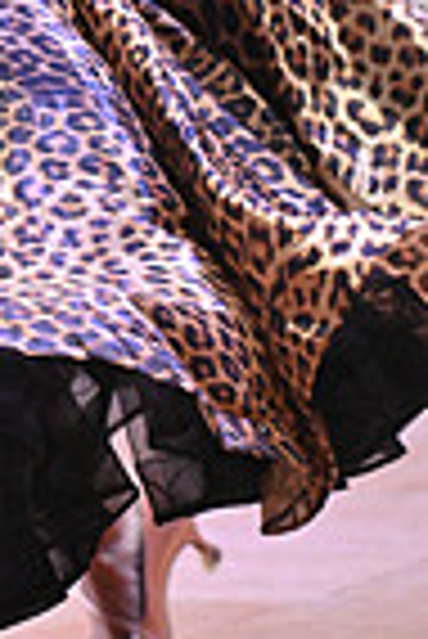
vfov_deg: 3.7
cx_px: -439
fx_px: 9802
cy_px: -238
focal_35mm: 551
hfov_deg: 2.5
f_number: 4
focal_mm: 135
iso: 4000
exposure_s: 1/400
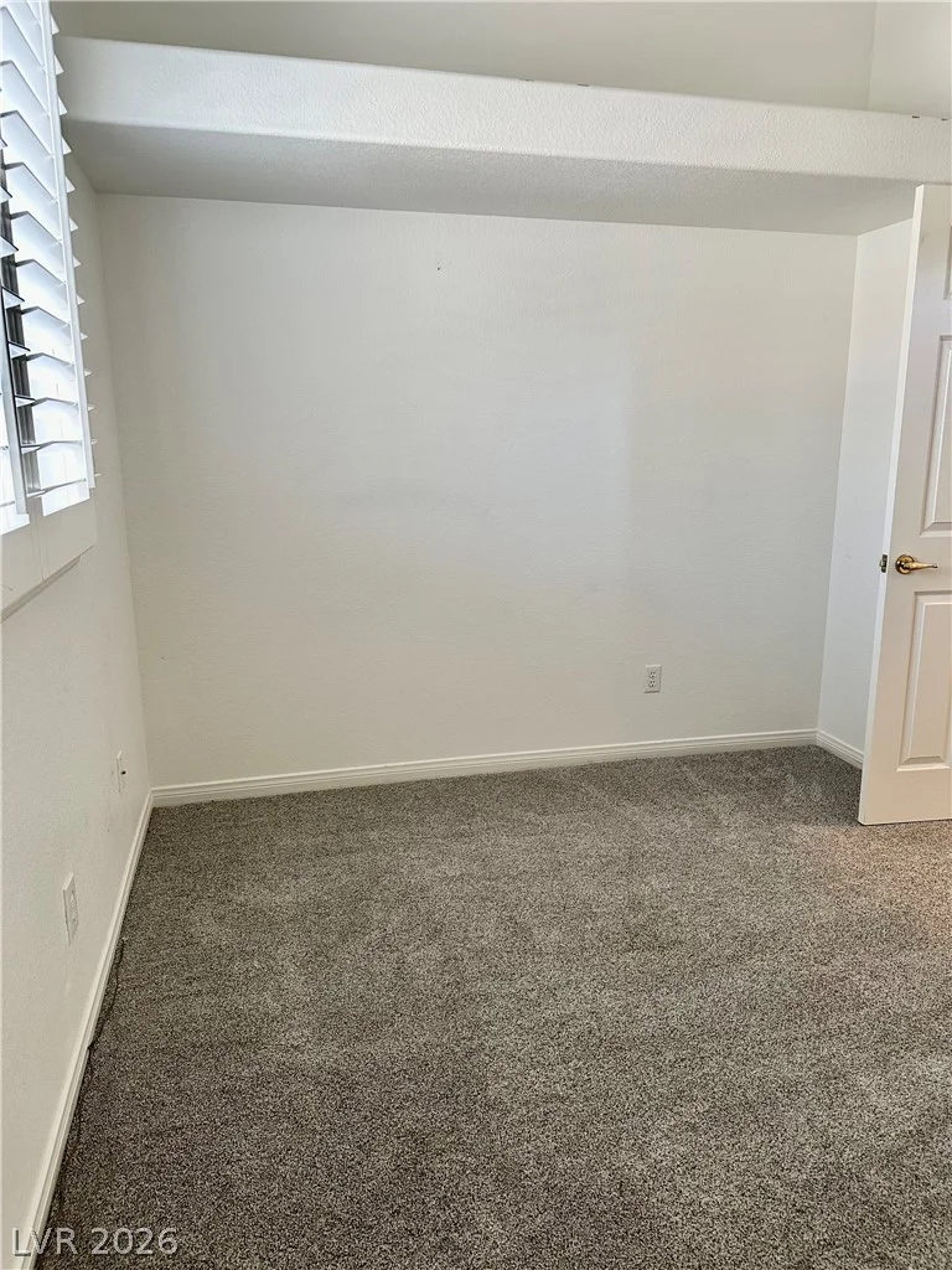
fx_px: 880
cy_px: 635
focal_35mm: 24
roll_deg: -1.2
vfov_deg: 71.6
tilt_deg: -11.5
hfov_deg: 56.8
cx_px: 476
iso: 160
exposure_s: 1/60
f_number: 1.78
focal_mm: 6.86
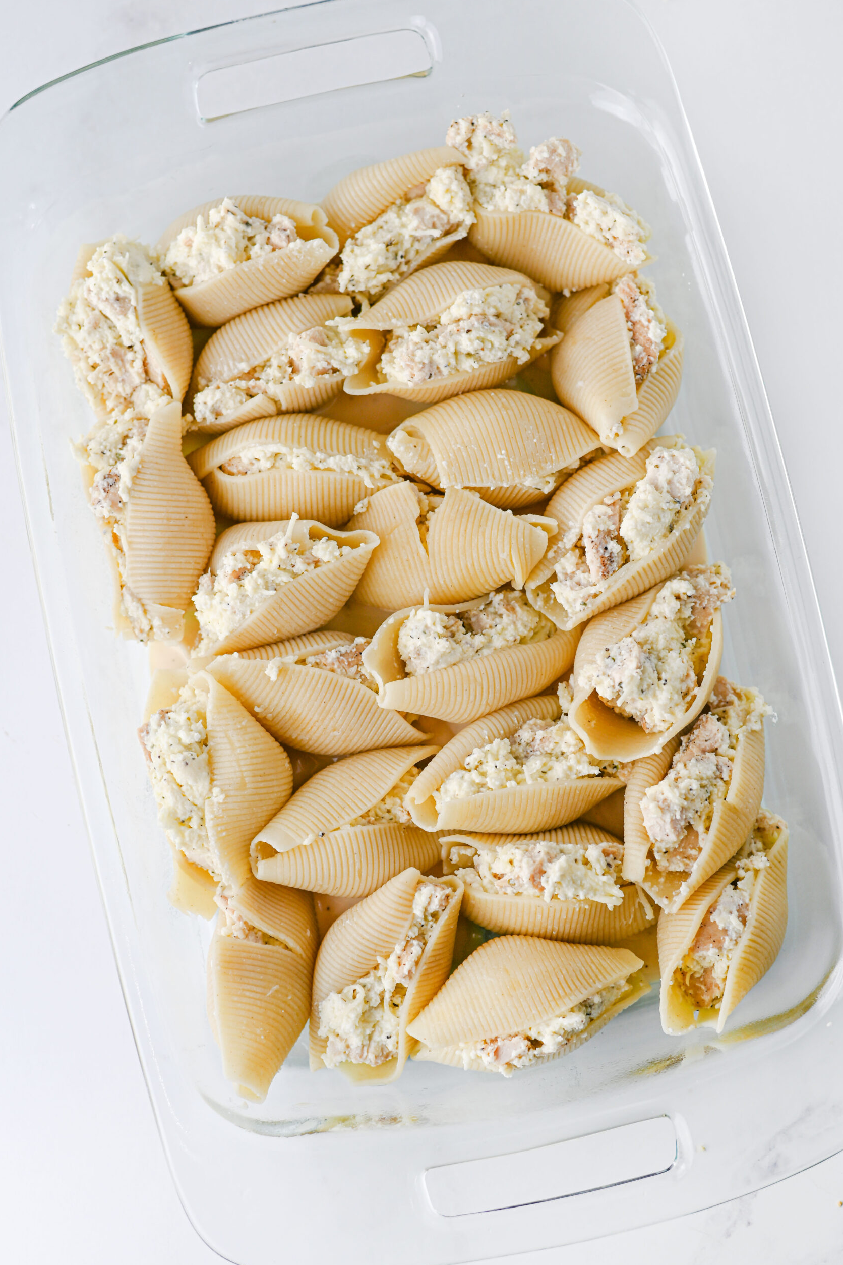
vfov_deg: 38.9
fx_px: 1791
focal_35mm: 51
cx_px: 427
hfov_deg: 26.5
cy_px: 634
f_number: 4
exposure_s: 1/125
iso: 125
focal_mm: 50
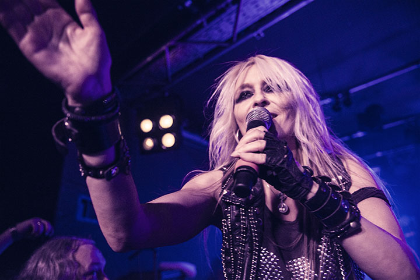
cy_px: 140
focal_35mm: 24
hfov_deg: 73.7
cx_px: 210
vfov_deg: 53.2
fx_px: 280
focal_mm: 24
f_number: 2.8
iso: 1000
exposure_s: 1/160
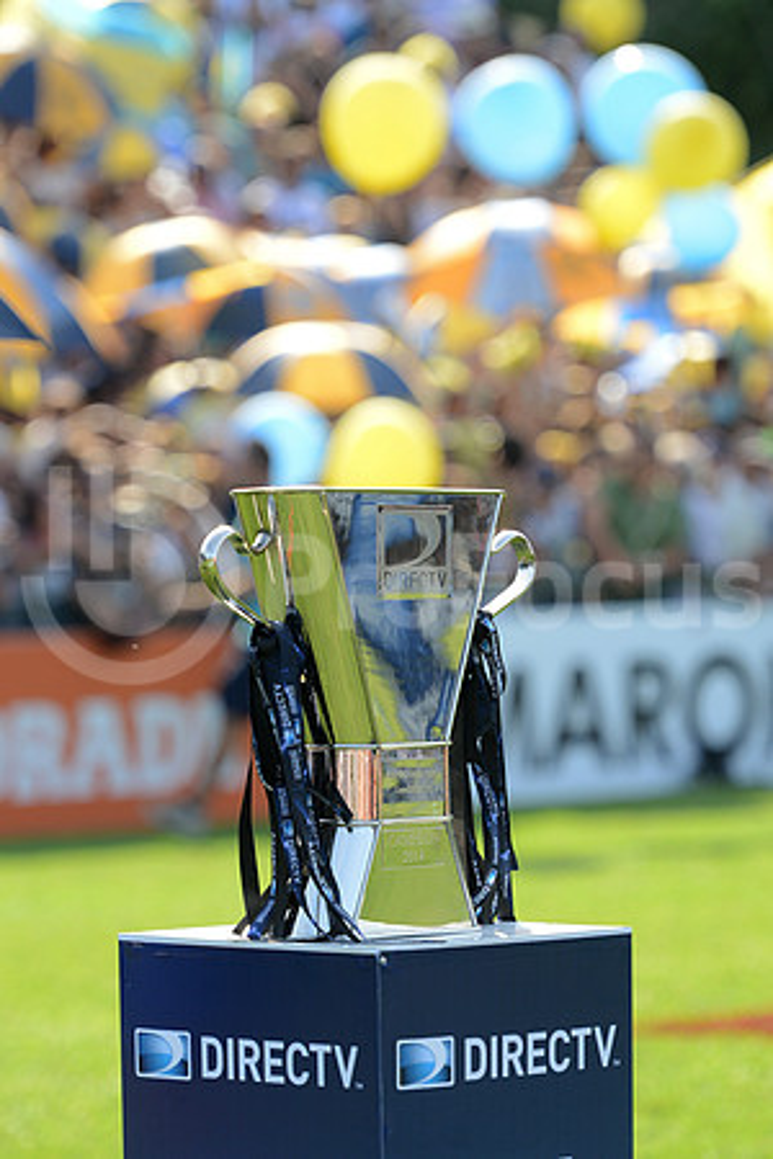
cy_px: 580
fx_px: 5958
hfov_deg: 7.4
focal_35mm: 185
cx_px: 386
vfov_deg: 11.1
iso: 400
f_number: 4
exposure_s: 1/500
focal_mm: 185
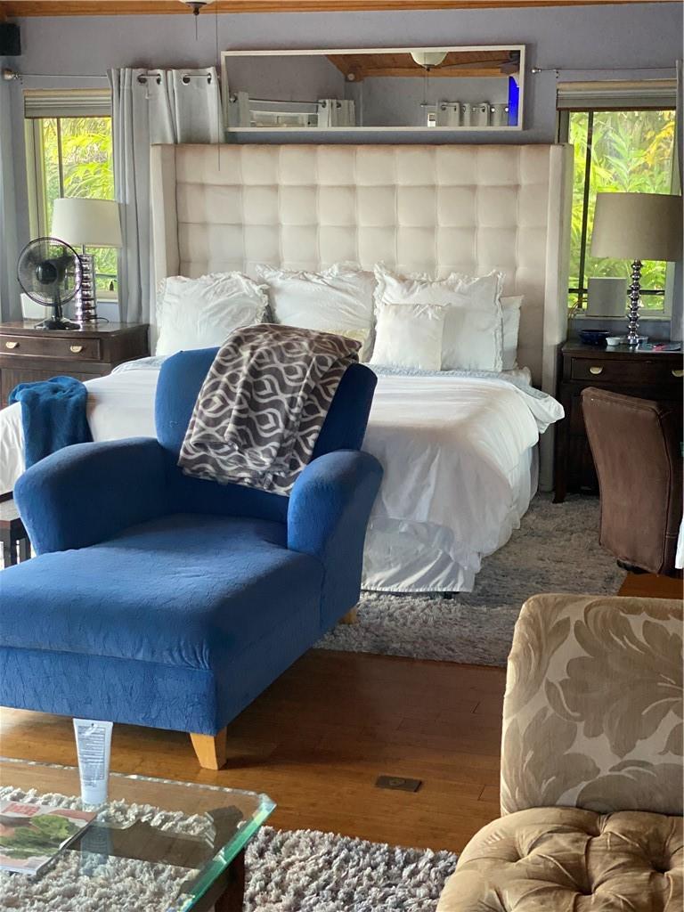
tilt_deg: -12.0
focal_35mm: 52
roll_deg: -0.1
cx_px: 342
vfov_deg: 36.8
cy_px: 456
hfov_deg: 28.0
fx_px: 1370
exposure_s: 1/78
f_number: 2
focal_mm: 6
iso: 250
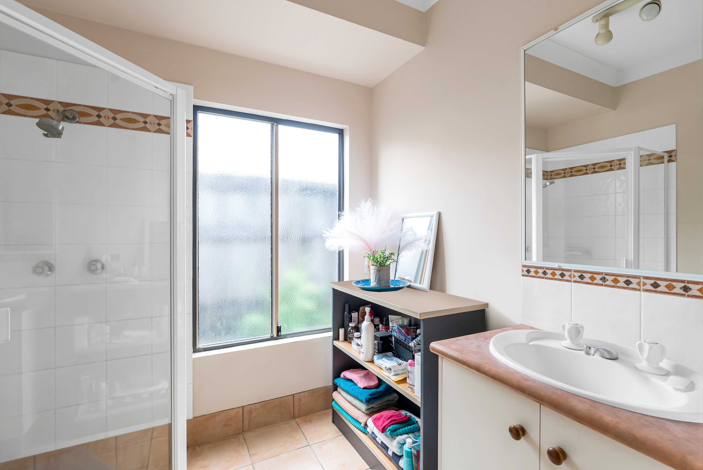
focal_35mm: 16
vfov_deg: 73.8
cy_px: 235
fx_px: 313
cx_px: 352
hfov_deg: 96.7
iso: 640
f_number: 7.1
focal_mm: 16
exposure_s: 1/40
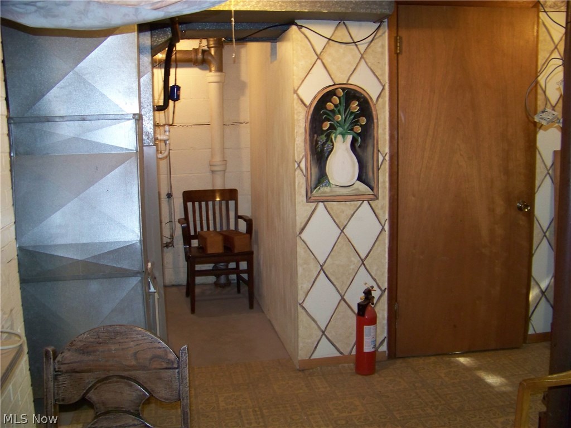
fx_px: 594
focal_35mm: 36
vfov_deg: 39.7
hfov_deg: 51.4
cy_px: 214
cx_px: 286
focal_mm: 5.85
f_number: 2.8
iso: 200
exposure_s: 1/30
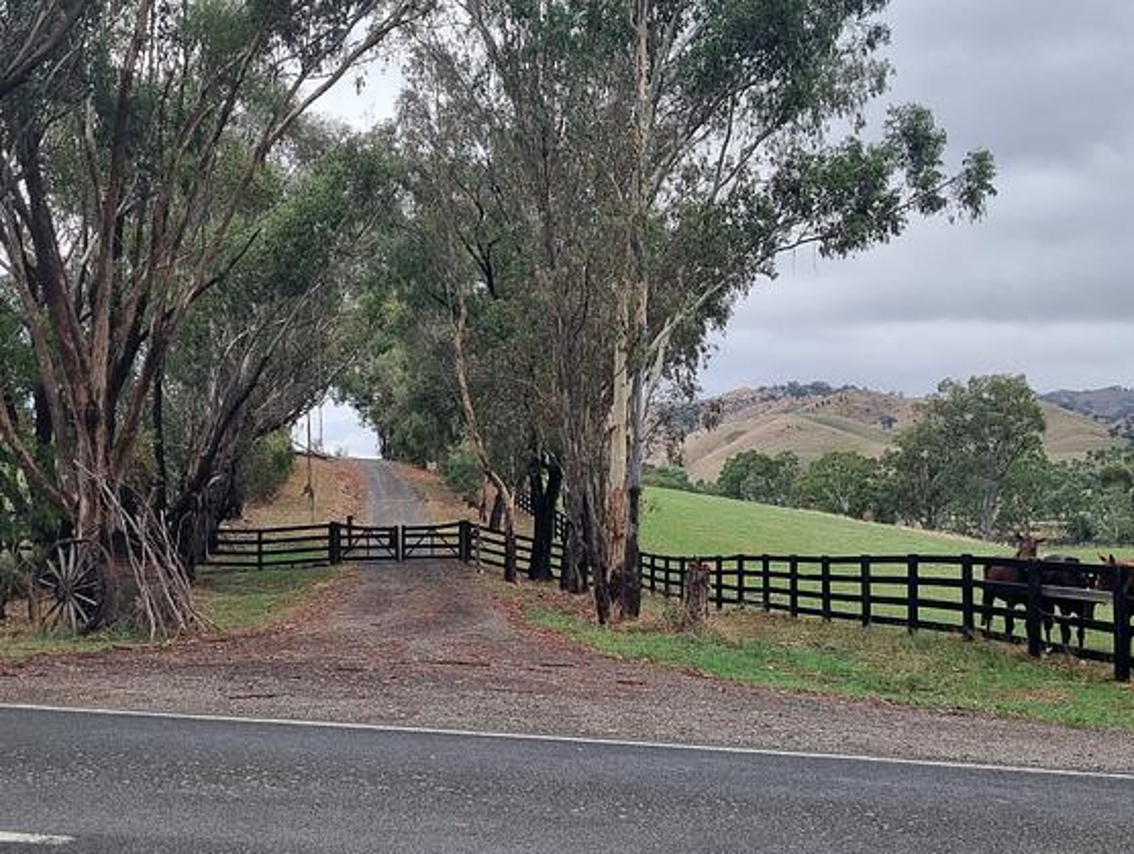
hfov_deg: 61.5
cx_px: 534
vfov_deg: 48.3
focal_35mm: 29
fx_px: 952
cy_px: 443
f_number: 1.8
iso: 50
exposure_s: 1/1160
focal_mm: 5.4
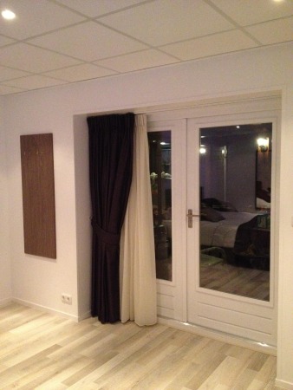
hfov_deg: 40.7
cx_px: 146
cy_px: 195
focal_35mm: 35
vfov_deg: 52.6
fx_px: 395
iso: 800
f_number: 2.4
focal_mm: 4.28
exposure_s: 1/17
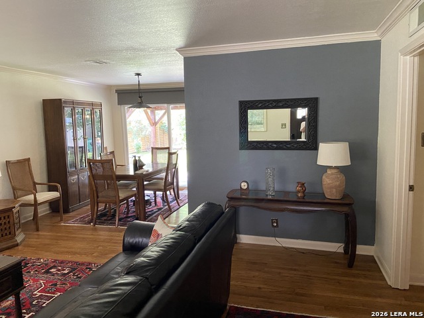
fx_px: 318
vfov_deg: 53.1
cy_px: 159
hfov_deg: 67.3
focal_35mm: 26
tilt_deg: -7.1
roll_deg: +1.6
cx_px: 212
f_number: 1.8
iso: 500
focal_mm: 4.25
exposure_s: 1/60
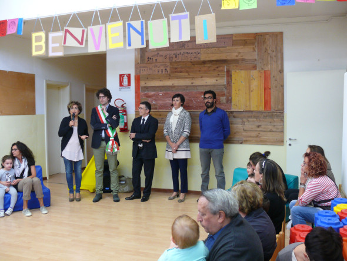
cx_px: 174
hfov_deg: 52.6
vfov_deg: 40.7
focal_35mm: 35
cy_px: 130
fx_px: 351
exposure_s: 1/13
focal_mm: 7.4
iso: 200
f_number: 2.8
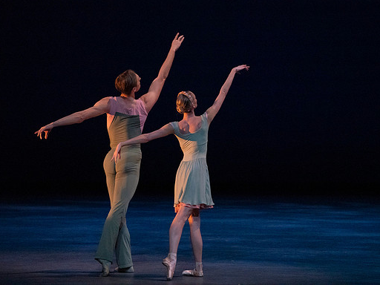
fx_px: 3765
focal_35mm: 343
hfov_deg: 5.8
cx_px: 168
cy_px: 142
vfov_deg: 4.3
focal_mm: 315
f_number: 6.3
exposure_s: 1/400
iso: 16000
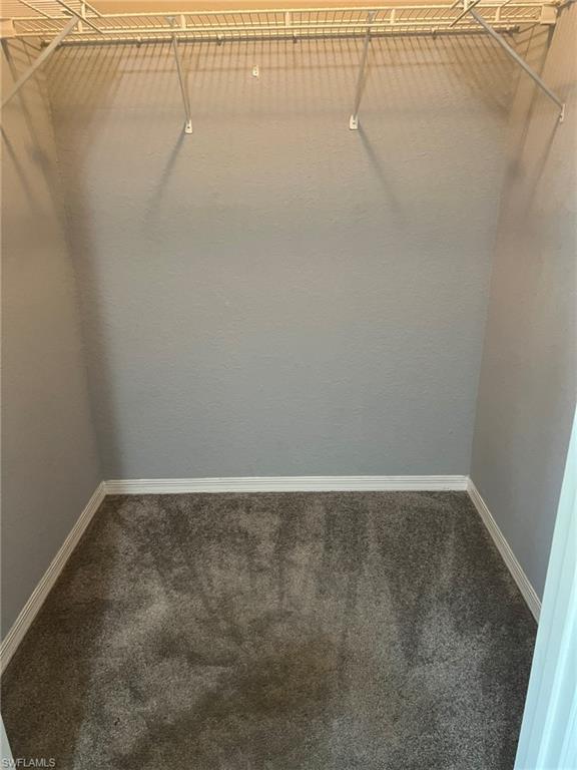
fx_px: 578
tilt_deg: -20.0
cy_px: 385
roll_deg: +1.8
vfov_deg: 67.3
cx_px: 288
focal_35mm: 26
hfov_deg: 53.1
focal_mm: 5.7
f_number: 1.5
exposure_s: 1/60
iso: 320
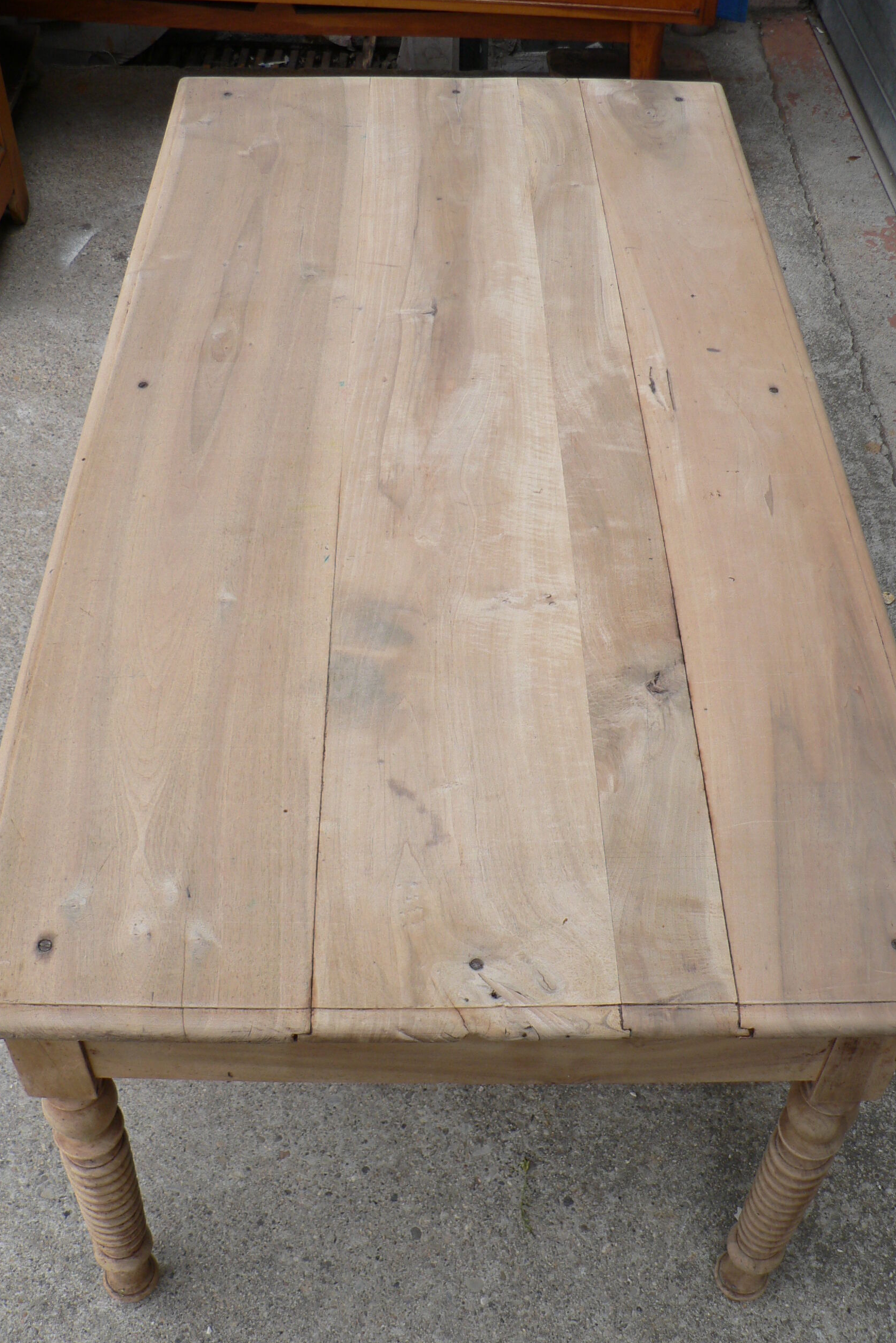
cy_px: 667
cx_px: 449
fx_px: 1418
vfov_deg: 50.7
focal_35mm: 38
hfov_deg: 35.1
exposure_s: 1/50
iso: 80
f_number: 2.8
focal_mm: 6
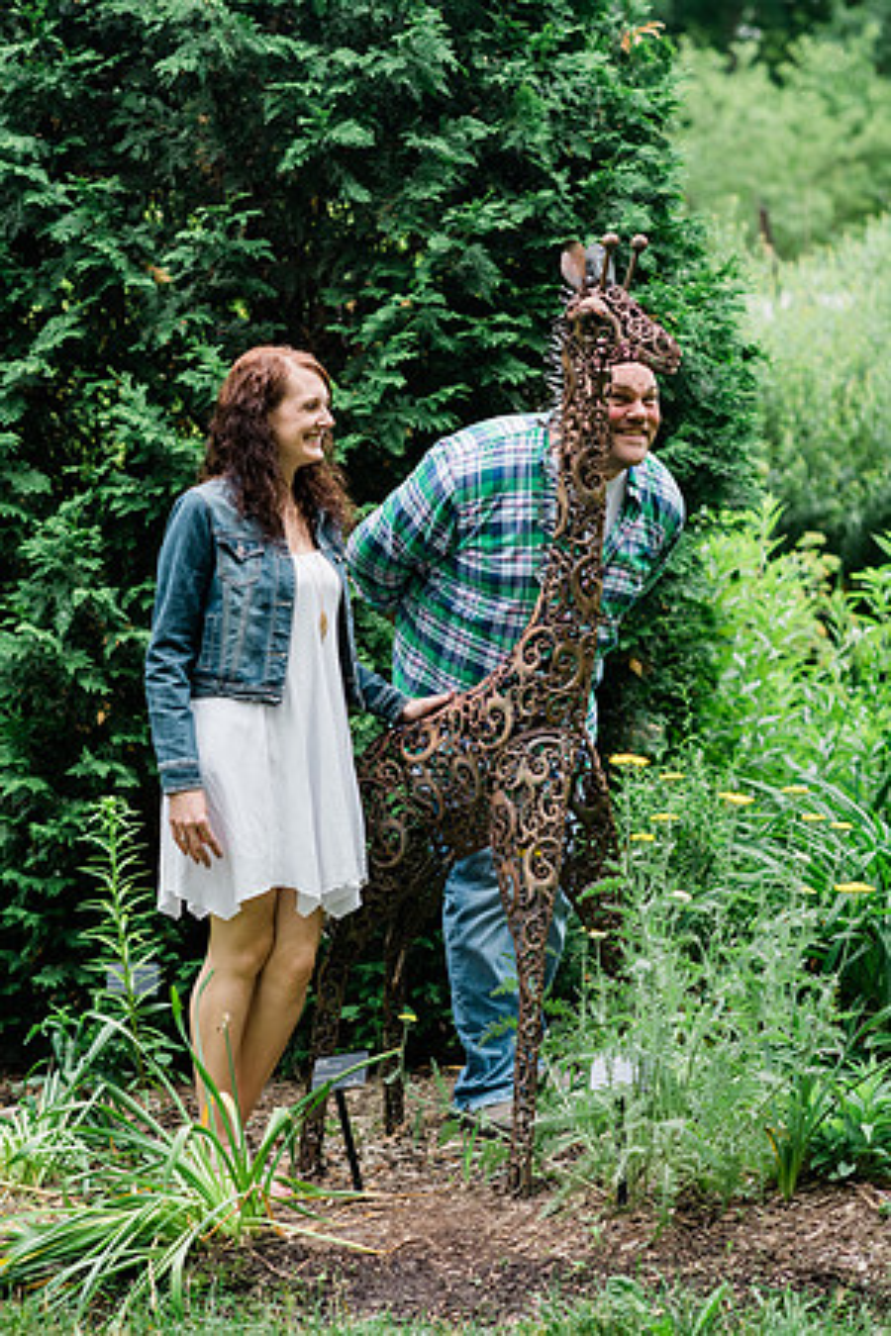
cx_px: 446
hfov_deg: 16.1
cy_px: 668
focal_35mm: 85
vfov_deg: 23.9
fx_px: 3155
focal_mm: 85
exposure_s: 1/160
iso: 640
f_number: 2.8
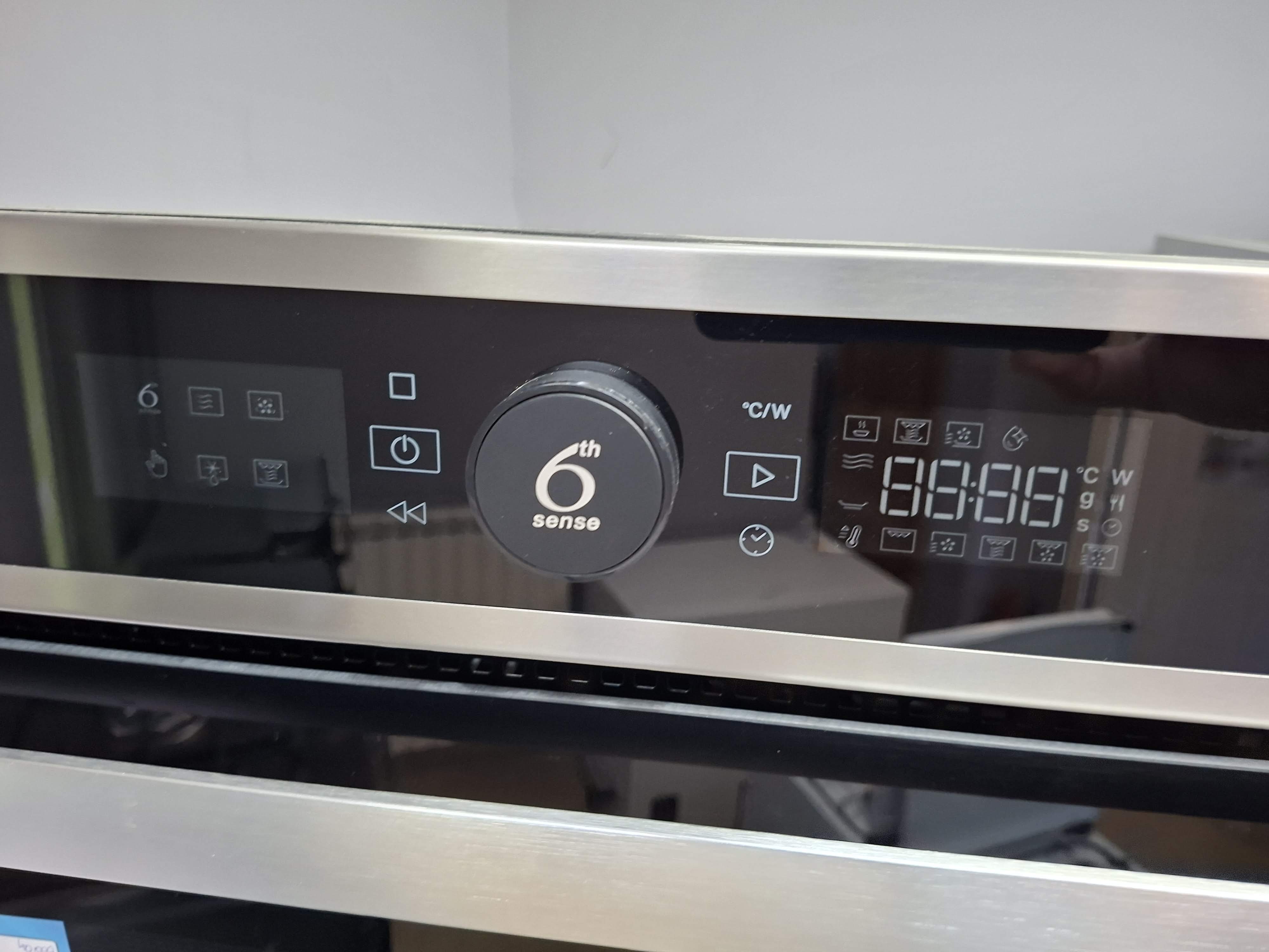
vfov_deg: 58.9
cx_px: 634
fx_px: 843
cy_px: 476
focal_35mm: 23
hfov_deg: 73.9
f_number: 1.8
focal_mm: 5.54
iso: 250
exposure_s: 1/33
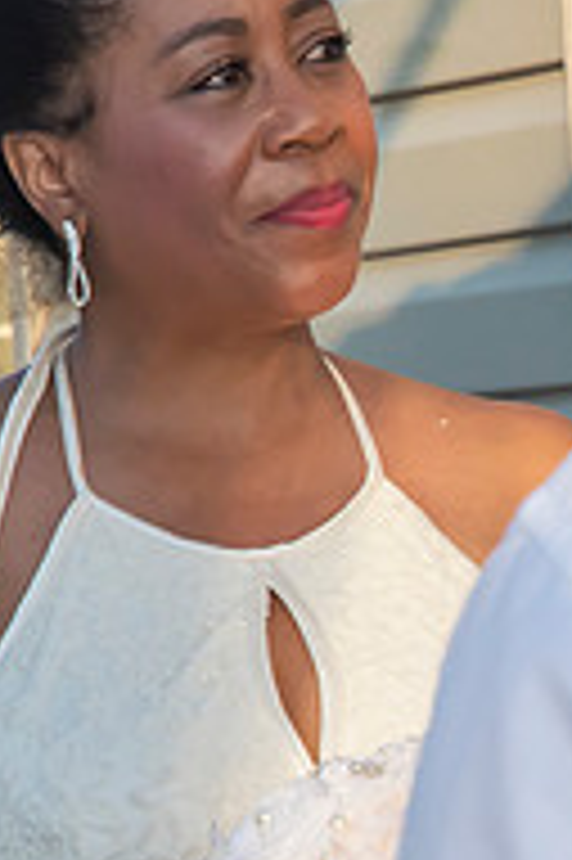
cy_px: 574
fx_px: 11484
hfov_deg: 2.8
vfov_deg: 4.3
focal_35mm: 481
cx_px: 760
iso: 400
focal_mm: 80
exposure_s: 1/250
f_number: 13
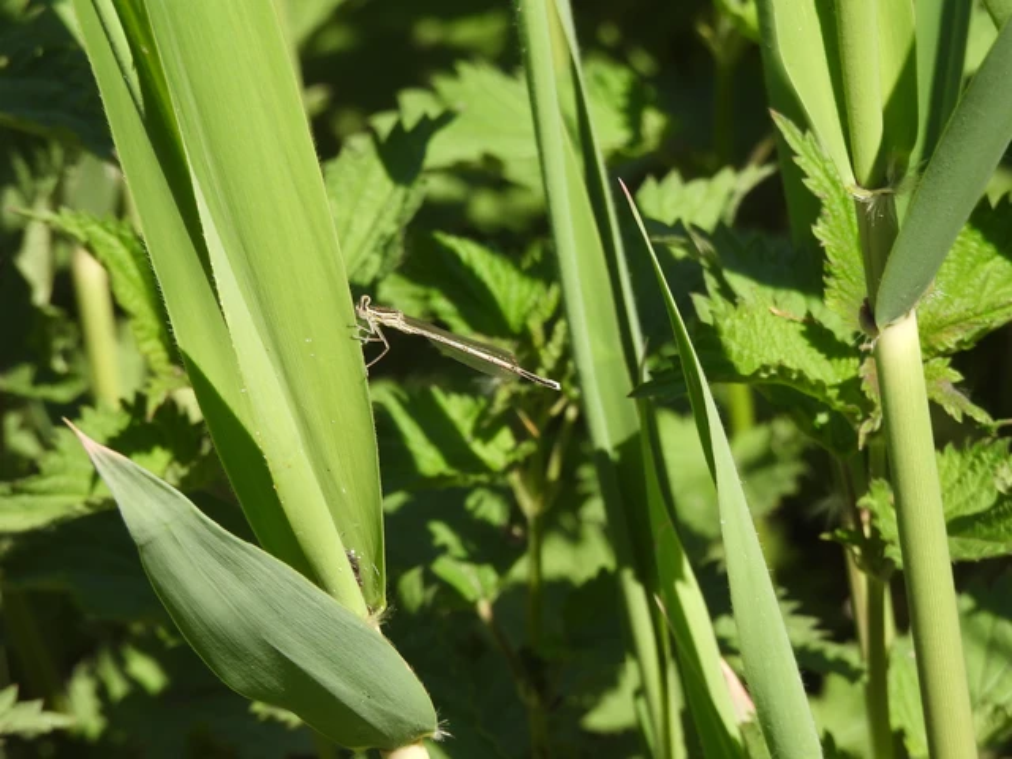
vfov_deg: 2.3
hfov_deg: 3.1
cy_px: 380
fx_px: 19003
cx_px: 506
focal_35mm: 650
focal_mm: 116
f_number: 6.3
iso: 100
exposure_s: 1/250
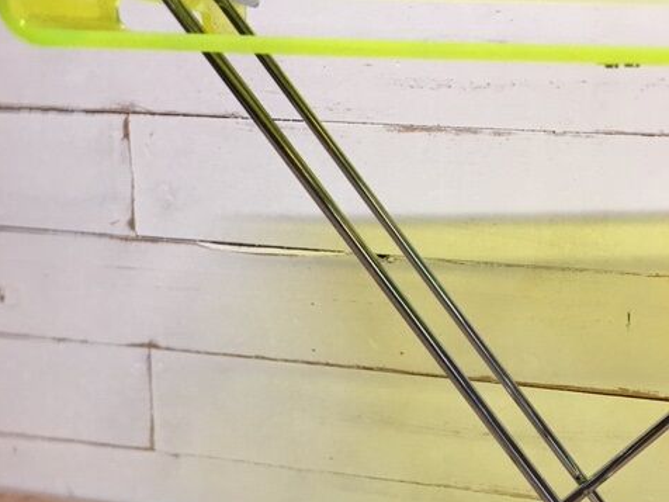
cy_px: 314
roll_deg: -2.9
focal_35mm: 39
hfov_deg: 47.9
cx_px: 333
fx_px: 754
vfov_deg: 36.6
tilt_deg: -16.6
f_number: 2.2
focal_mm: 4.15
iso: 50
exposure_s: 1/33
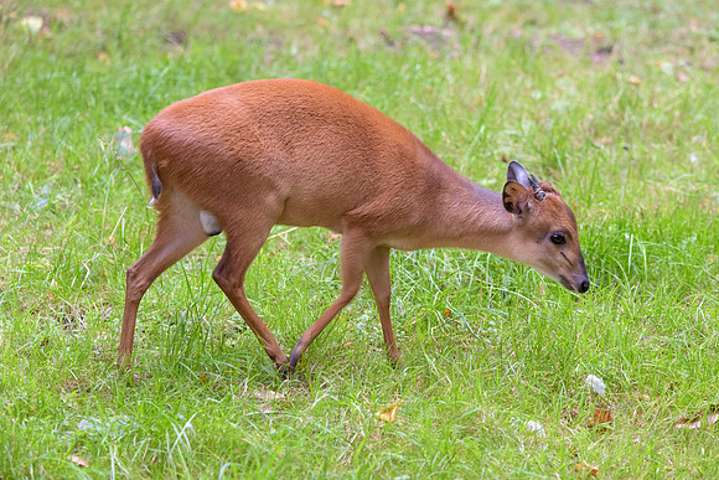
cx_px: 455
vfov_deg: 6.2
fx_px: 4427
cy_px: 286
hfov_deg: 9.3
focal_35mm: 222
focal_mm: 175
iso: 2500
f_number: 5
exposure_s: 1/160
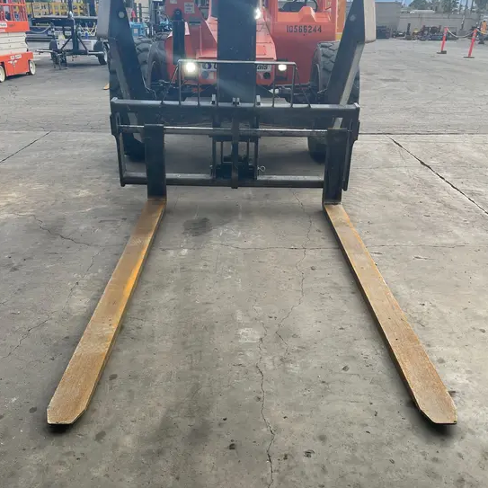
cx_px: 244
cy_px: 243
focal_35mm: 31
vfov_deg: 52.5
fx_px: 494
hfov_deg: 52.5
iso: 32
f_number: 1.6
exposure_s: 1/584
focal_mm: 4.2
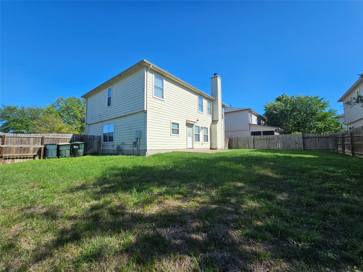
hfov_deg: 106.2
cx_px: 182
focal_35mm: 13
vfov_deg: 89.9
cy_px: 136
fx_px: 136
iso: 50
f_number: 2.2
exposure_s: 1/2346
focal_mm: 2.2
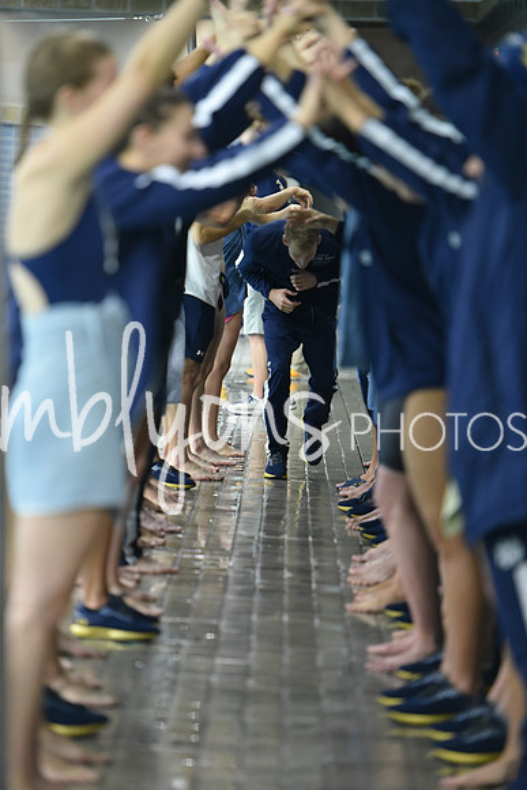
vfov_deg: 11.7
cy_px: 395
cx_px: 264
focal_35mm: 175
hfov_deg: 7.9
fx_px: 3840
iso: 3200
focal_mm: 175
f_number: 2.8
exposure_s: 1/320
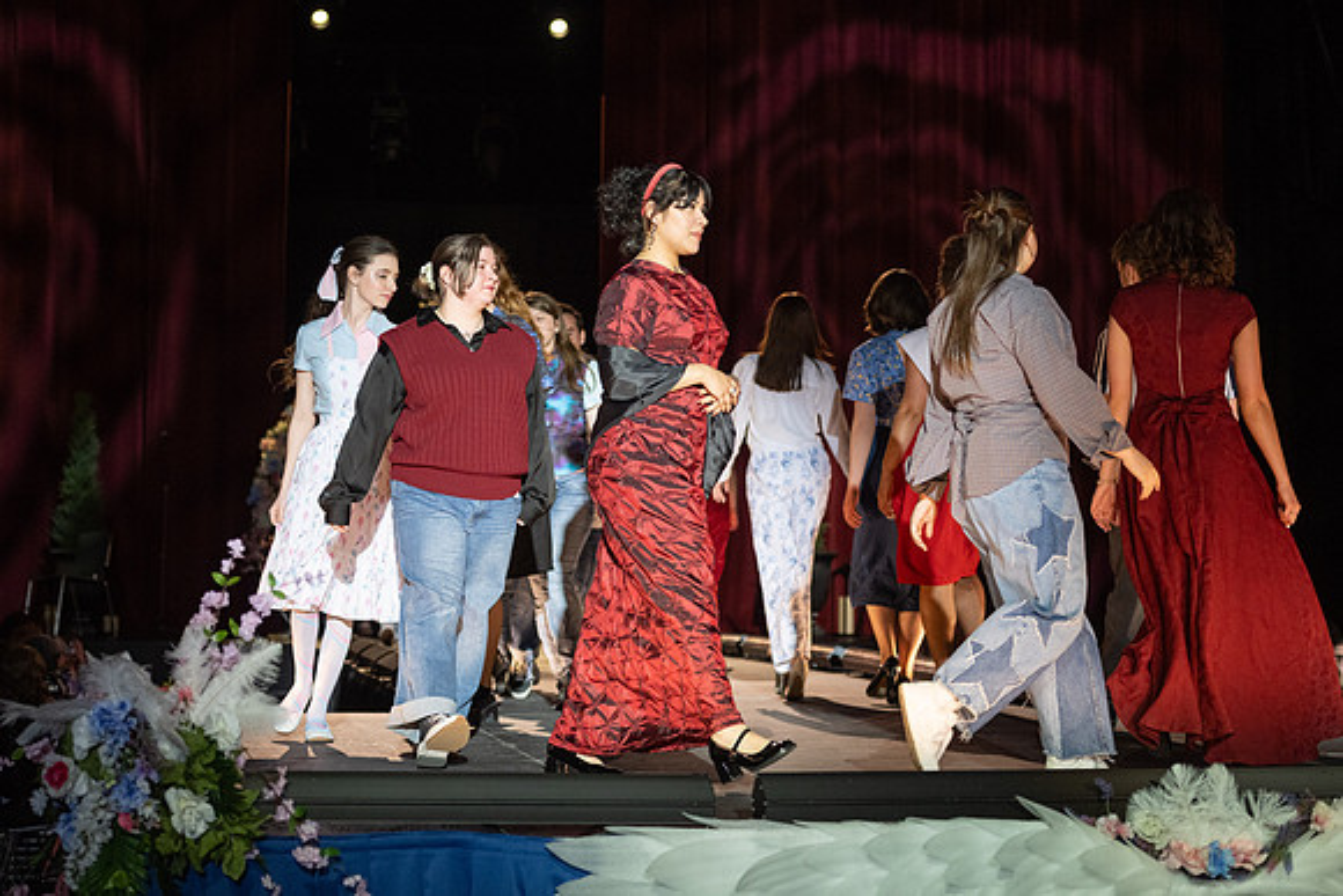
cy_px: 441
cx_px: 596
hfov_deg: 25.6
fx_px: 2958
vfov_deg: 17.2
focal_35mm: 79
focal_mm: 70
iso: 1000
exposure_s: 1/1000
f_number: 2.8
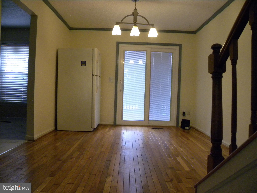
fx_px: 193
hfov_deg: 67.3
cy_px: 96
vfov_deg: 53.1
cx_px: 128
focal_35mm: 26
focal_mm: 4.6
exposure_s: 1/98.8
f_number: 2.8
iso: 400
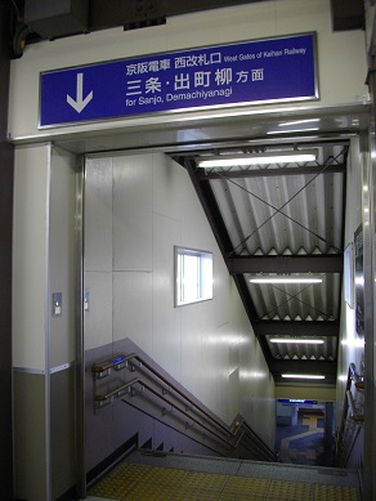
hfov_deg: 44.2
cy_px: 250
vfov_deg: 56.8
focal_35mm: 32
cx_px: 188
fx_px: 463
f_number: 2.9
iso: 201
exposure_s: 1/50
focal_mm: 5.7
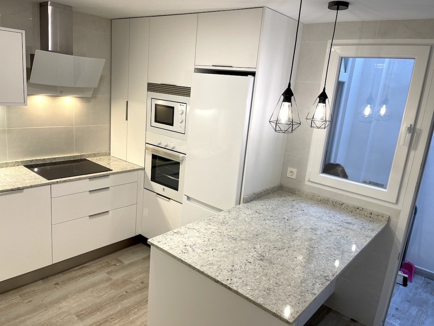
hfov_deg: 67.3
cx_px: 217
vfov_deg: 53.1
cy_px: 163
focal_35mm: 26
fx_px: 326
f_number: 1.6
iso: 64
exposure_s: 1/100
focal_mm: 5.1
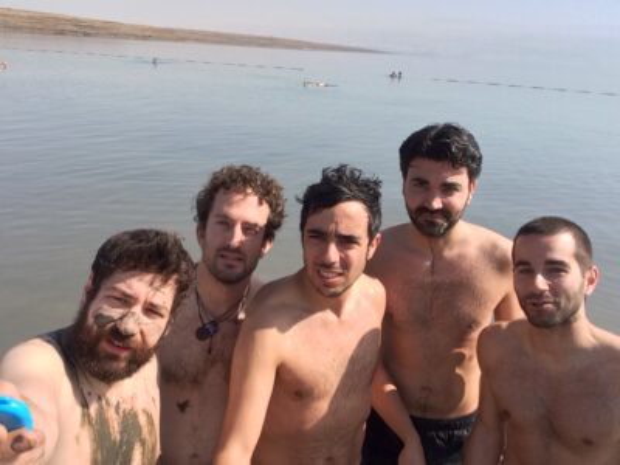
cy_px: 232
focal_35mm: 33
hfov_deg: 55.4
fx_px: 591
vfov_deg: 42.9
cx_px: 310
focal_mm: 2.15
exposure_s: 1/1144
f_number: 2.4
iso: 50
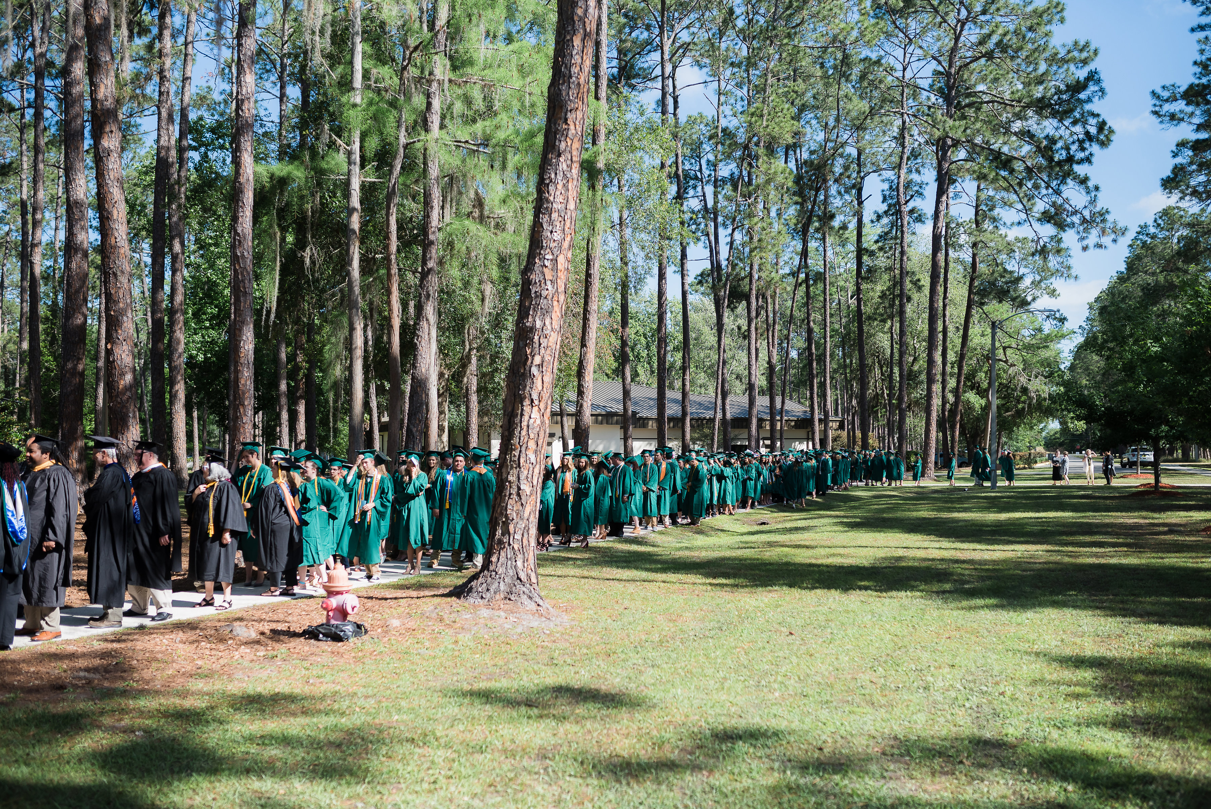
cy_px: 404
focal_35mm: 35
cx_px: 606
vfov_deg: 37.9
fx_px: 1178
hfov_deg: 54.4
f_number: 2.5
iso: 200
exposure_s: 1/4000
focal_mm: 35
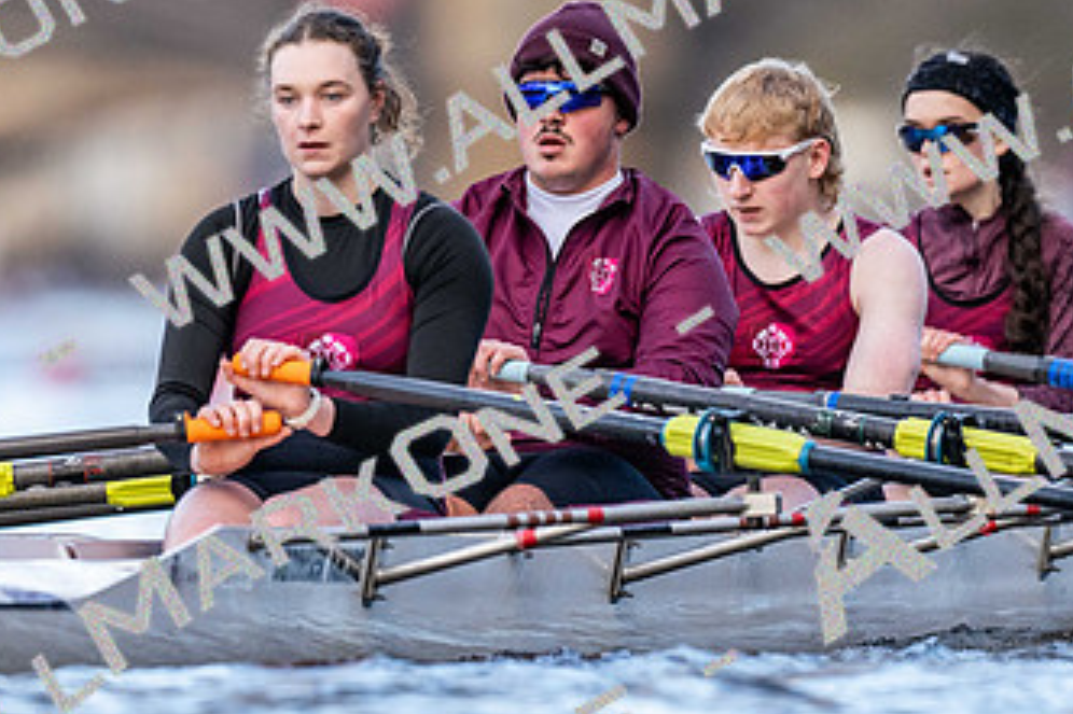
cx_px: 530
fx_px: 31249
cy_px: 338
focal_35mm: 1049
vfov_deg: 1.3
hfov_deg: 2.0
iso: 2000
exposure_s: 1/2500
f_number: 4
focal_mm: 600
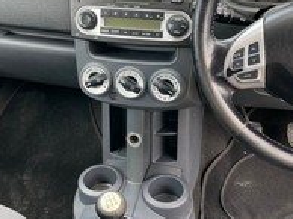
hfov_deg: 40.5
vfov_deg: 30.5
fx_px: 397
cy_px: 66
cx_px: 143
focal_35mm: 47
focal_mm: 4.2
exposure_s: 1/121
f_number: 1.6
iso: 40
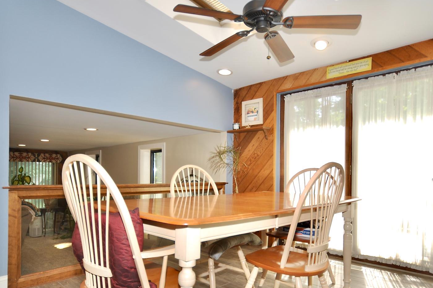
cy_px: 187
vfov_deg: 56.1
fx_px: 264
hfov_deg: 78.6
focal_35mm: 22
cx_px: 213
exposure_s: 1/60
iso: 100
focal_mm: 10
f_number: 4
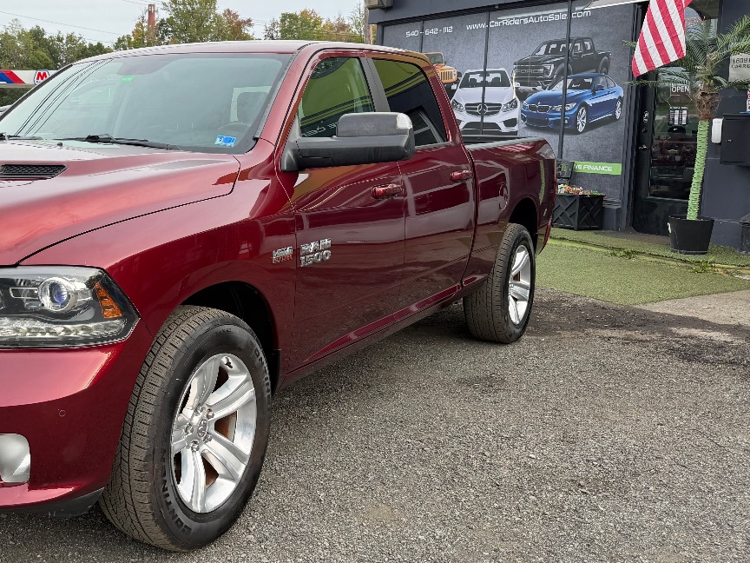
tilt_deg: -6.4
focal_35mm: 40
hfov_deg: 44.5
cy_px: 218
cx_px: 147
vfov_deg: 35.8
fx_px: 867
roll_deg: +0.5
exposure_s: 1/297
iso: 100
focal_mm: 6.76
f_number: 1.78
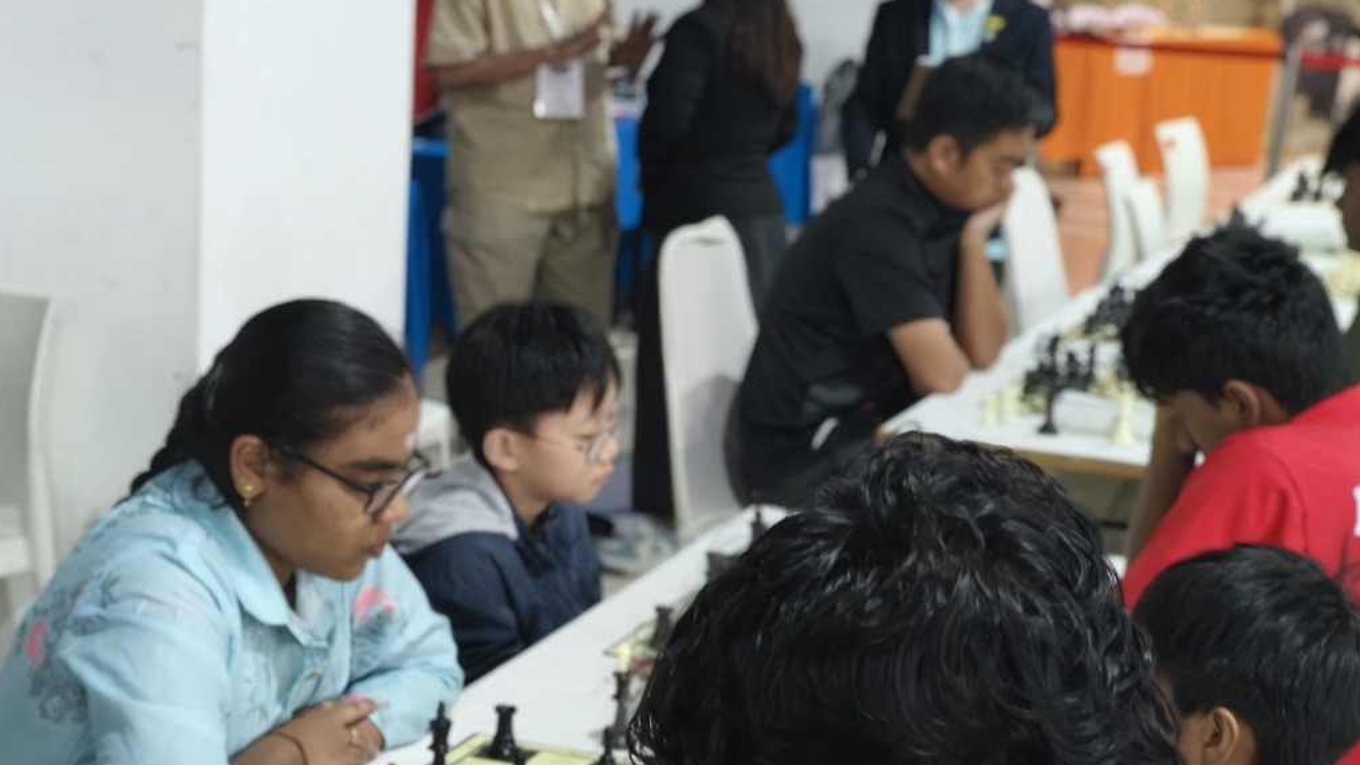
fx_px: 2849
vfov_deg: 15.2
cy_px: 581
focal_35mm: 79
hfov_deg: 26.7
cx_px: 464
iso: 2000
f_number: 1.9
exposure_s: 1/99.5
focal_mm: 7.1
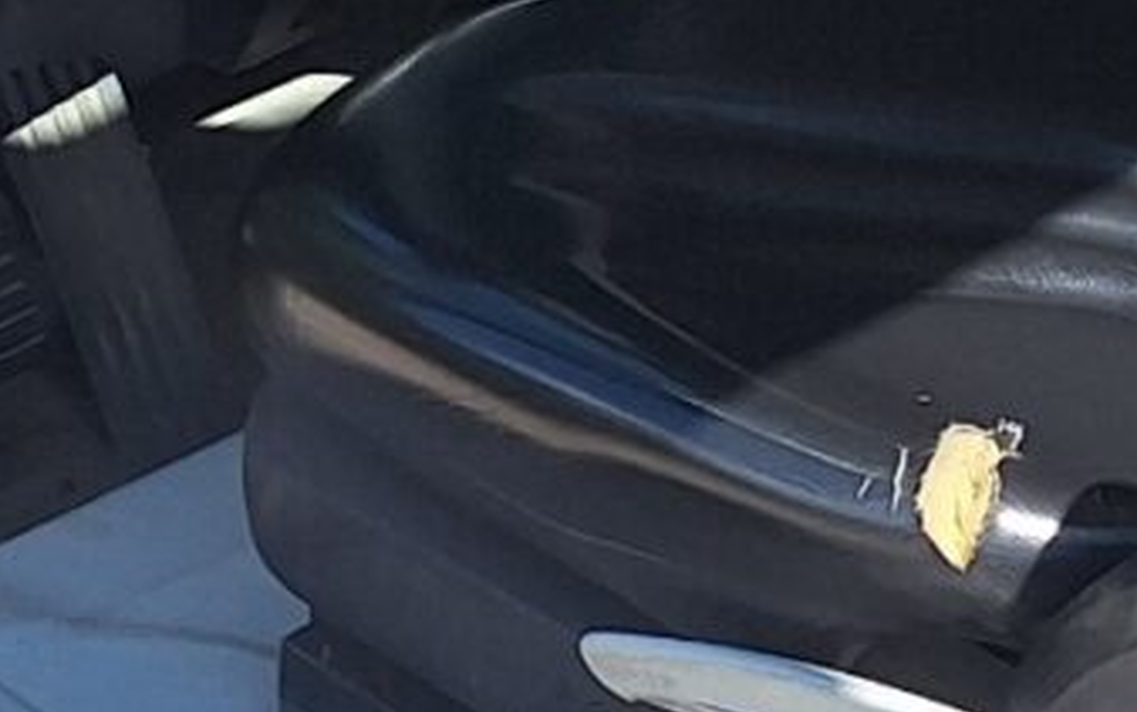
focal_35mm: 148
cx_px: -37
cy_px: -84
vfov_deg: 8.8
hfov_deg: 13.9
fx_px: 4588
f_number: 1.8
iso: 40
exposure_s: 1/1667
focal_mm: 5.54
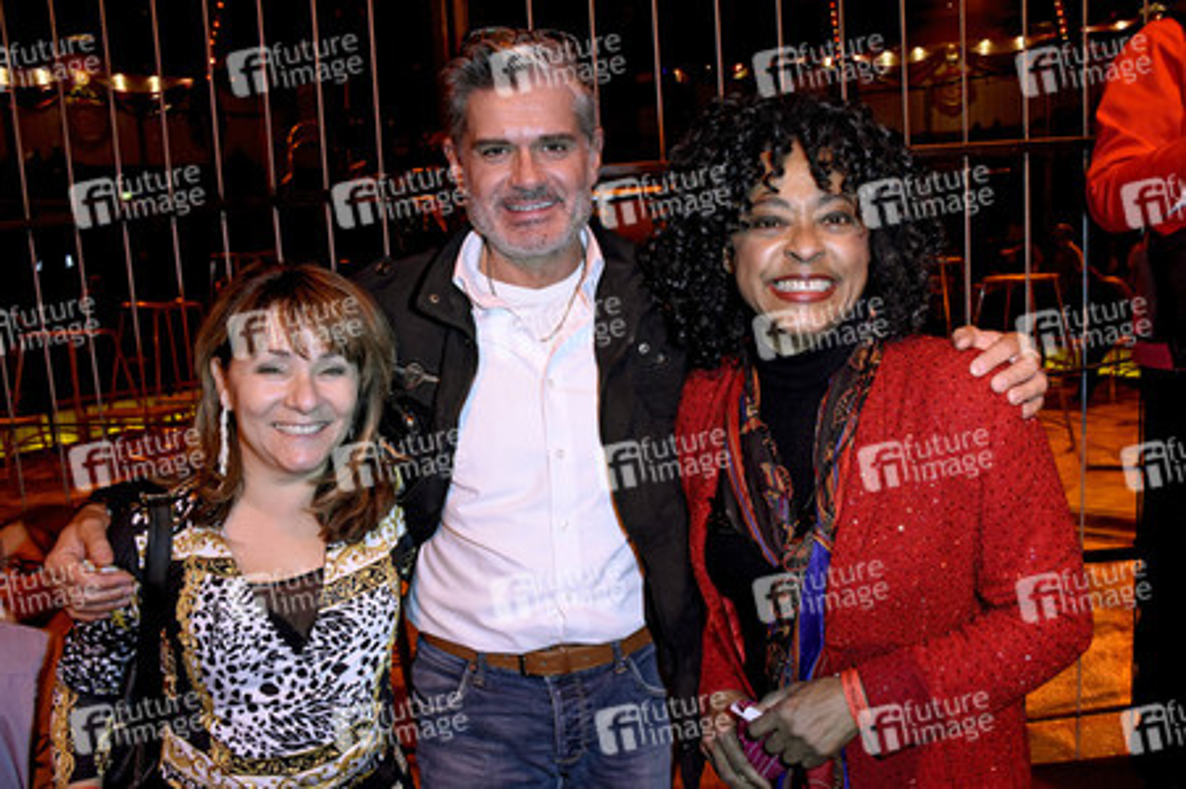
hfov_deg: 62.0
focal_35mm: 30
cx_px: 593
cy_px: 394
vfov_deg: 43.5
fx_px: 988
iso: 2000
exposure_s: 1/100
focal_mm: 20
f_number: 6.3
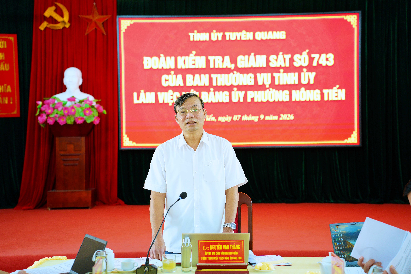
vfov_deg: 23.0
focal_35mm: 59
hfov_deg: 33.9
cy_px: 137
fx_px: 674
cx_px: 206
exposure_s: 1/125
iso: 1000
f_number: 3.2
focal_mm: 59
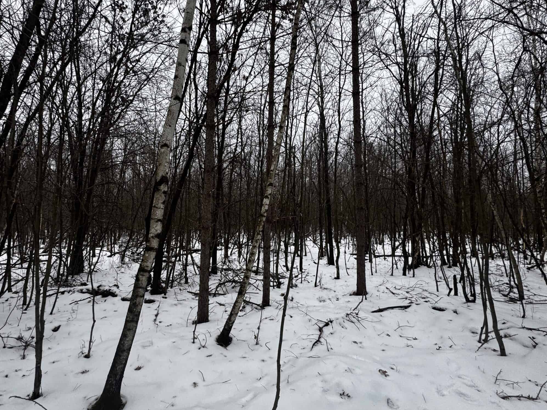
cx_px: 241
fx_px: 284
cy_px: 203
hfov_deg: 87.4
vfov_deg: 71.6
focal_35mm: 18
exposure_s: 1/206
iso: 40
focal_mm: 2.22
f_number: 2.2
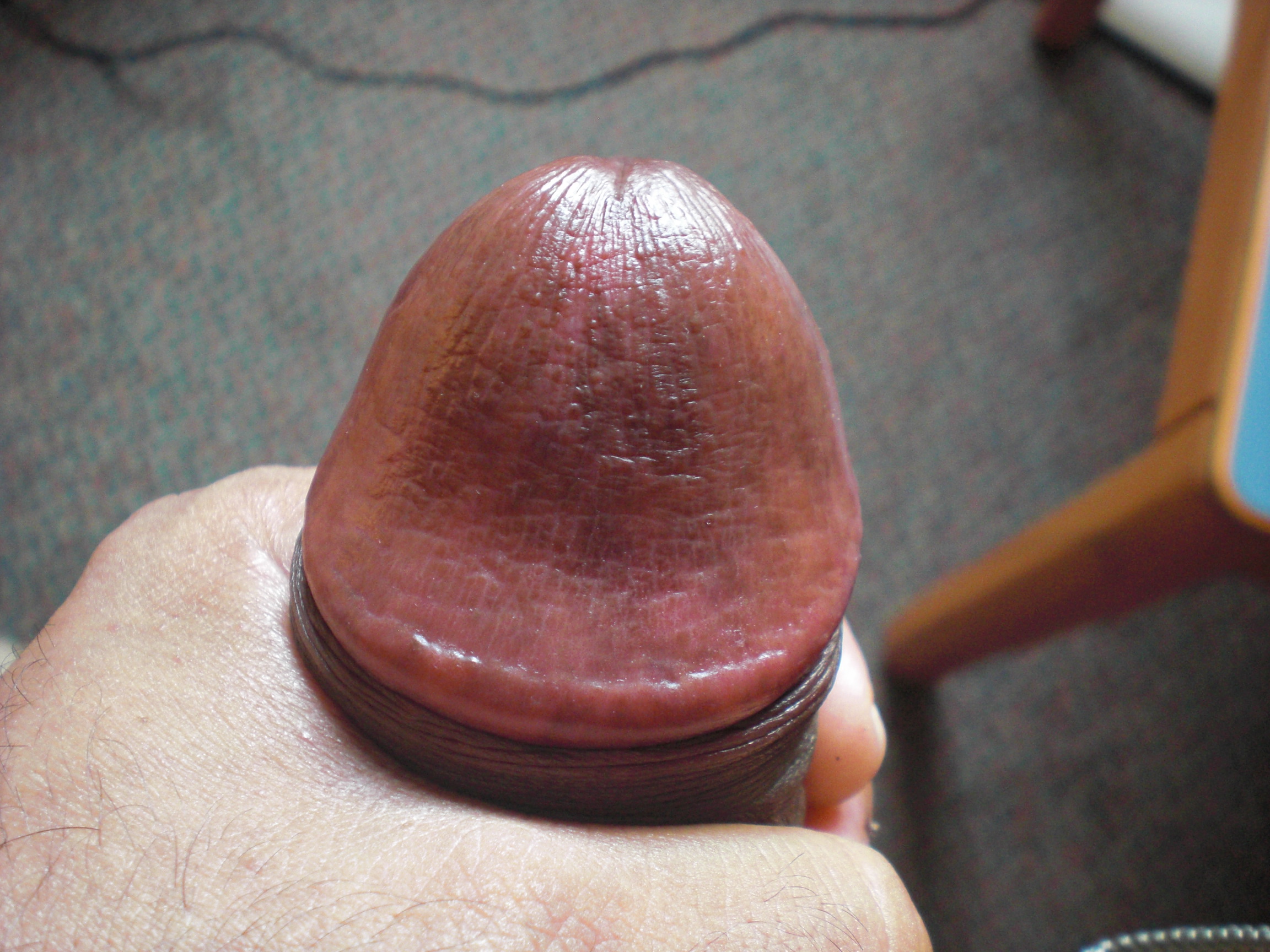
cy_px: 476
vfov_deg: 37.7
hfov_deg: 49.0
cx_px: 635
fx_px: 1394
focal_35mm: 38
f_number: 3.1
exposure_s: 1/40
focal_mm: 6.3
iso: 200
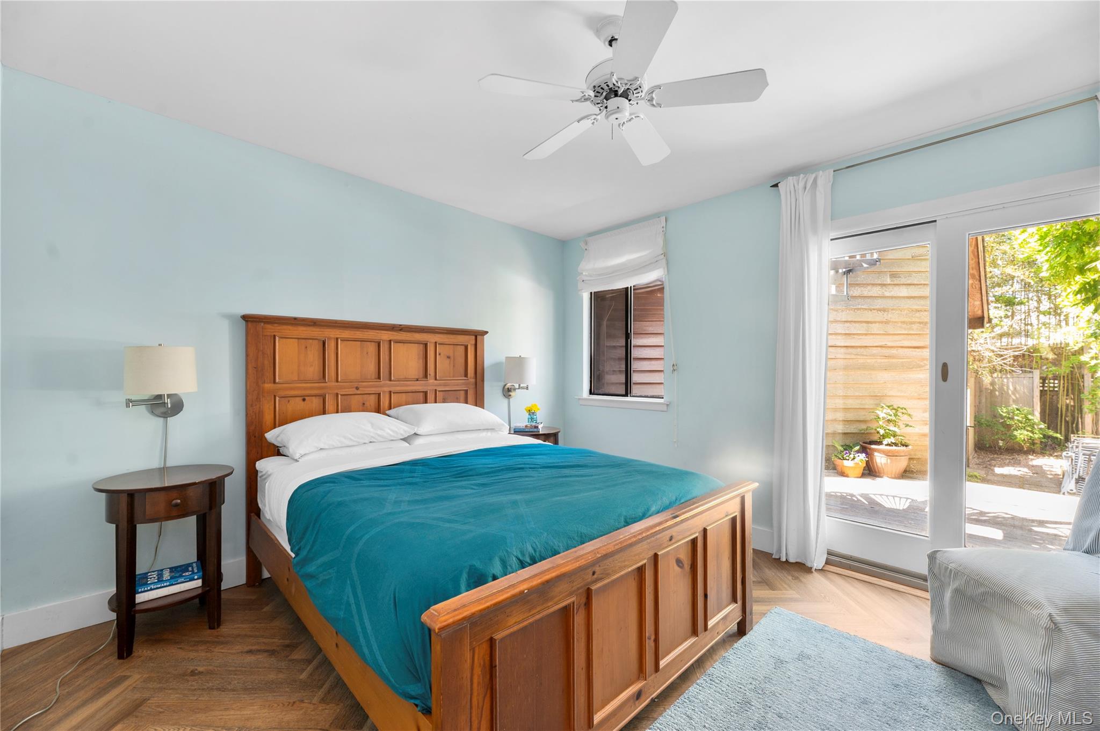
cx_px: 550
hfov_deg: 104.3
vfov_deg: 81.1
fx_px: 427
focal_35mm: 14
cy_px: 366
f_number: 7.1
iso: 320
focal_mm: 14
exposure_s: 1/2.5
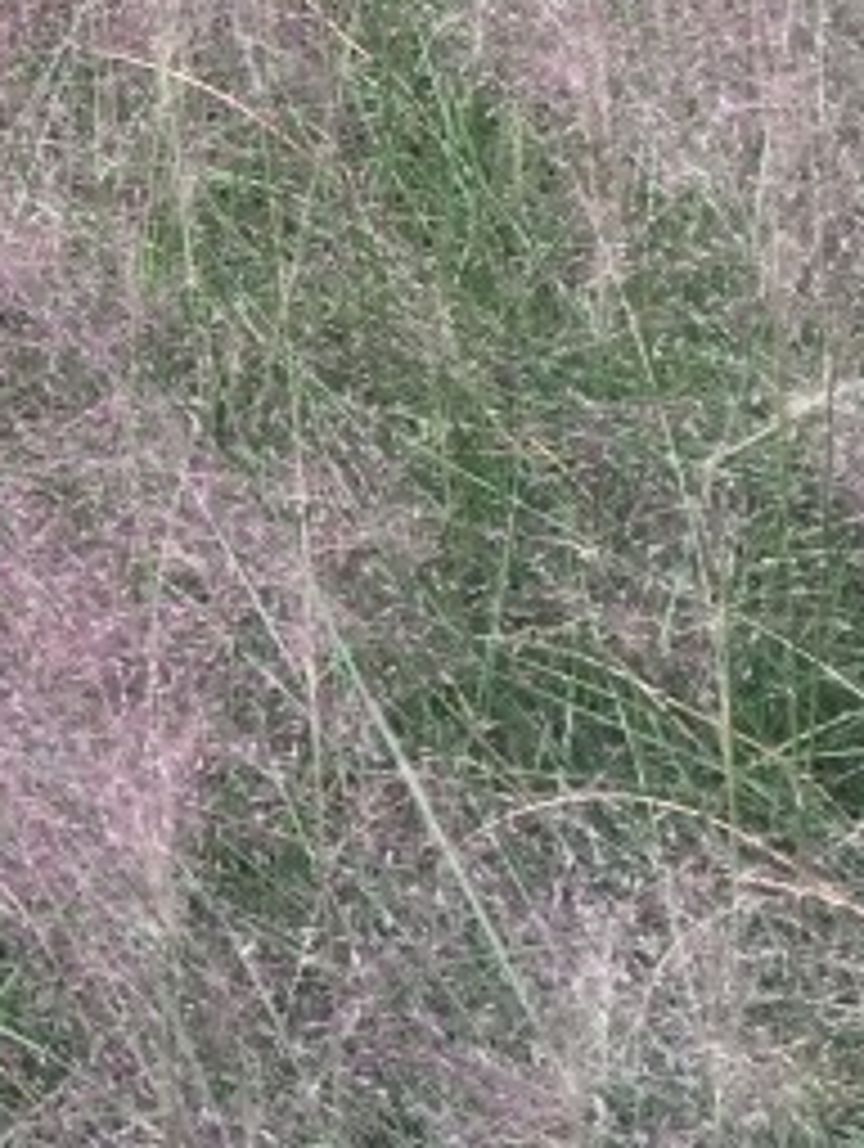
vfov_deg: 16.2
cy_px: 261
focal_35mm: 121
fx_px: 4017
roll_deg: +3.6
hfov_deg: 11.3
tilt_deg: -29.2
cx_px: -778
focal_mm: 4.15
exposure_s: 1/534
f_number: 2.2
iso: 32
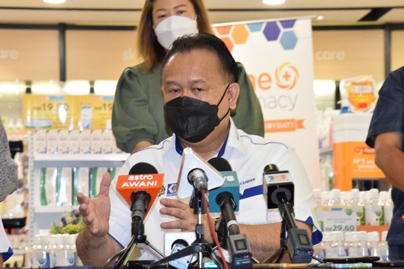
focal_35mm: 195
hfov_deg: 10.5
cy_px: 134
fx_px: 2188
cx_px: 202
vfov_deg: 7.0
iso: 6400
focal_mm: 130
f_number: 11
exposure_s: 1/80
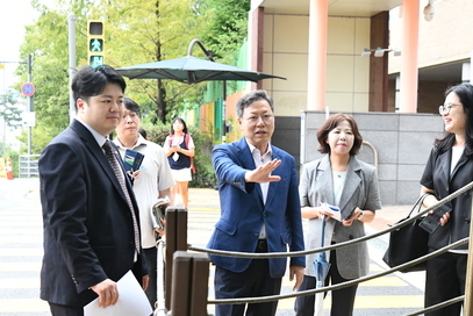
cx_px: 293
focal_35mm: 74
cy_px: 198
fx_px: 973
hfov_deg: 27.2
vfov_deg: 18.4
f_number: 4.5
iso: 5000
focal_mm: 48
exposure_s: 1/1250
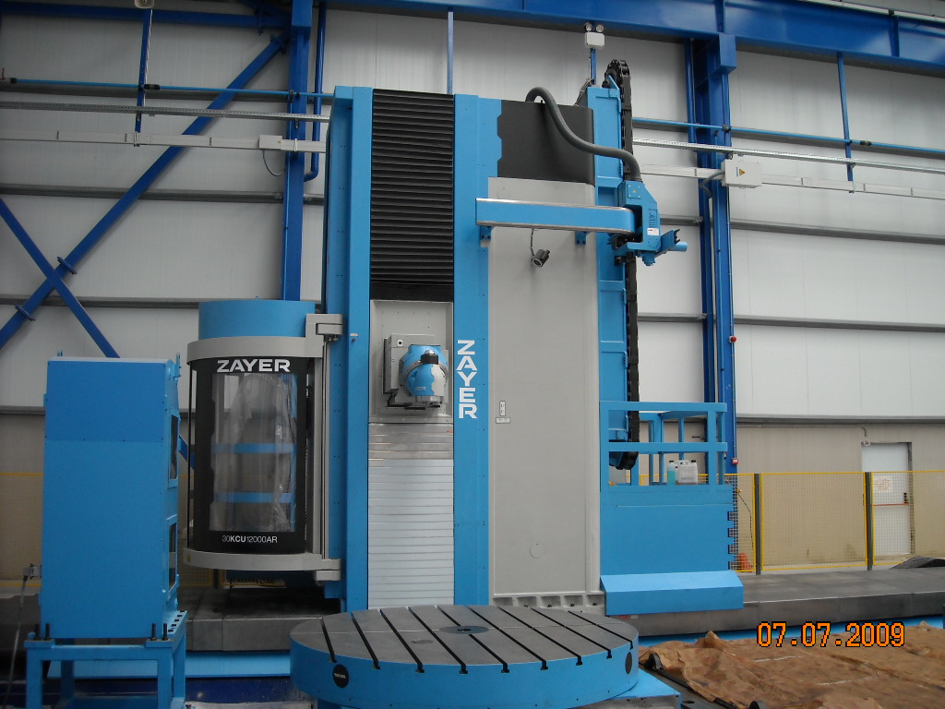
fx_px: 955
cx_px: 472
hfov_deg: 52.6
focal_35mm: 35
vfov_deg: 40.7
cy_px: 354
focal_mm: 5.7
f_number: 2.8
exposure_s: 1/60
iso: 147
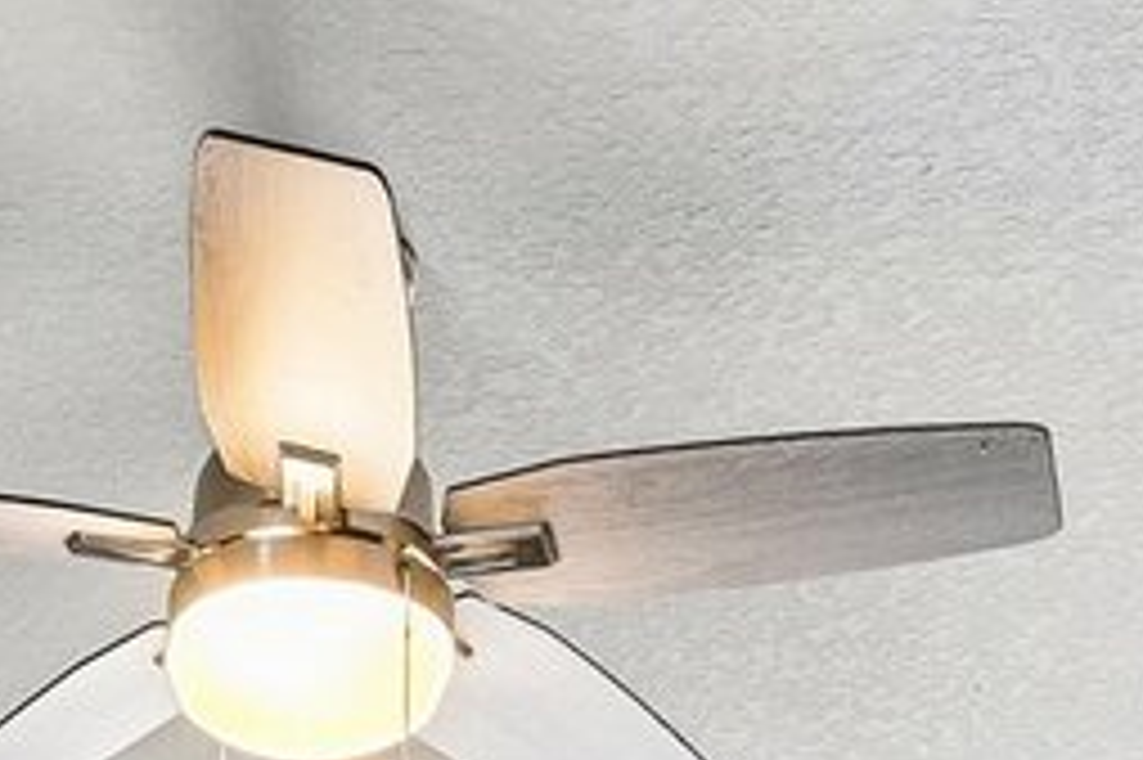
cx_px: 288
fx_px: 3236
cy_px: 2204
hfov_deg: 19.9
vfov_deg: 10.2
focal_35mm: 102
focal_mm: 16
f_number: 8
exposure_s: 1/15
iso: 1250
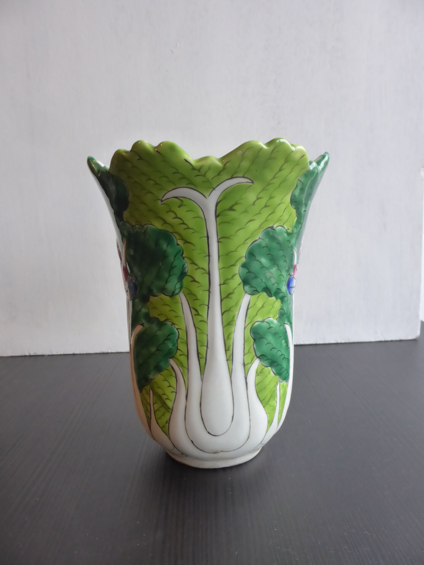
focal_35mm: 27
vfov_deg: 65.3
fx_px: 441
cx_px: 212
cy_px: 282
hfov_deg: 51.4
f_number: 3.4
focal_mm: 4.8
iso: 400
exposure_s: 1/30
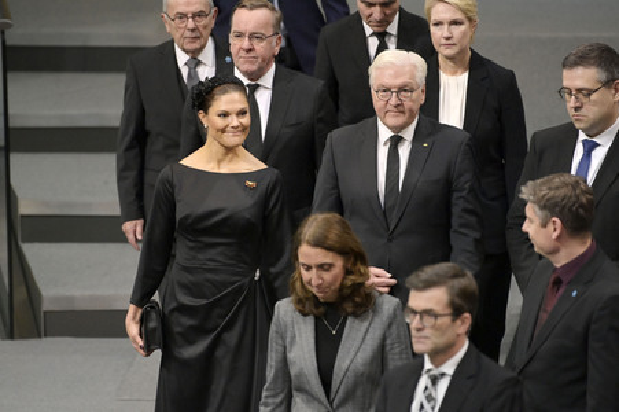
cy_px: 206
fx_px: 7044
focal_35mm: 410
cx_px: 310
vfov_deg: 3.3
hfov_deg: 5.0
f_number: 5.6
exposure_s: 1/400
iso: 10000
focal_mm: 410
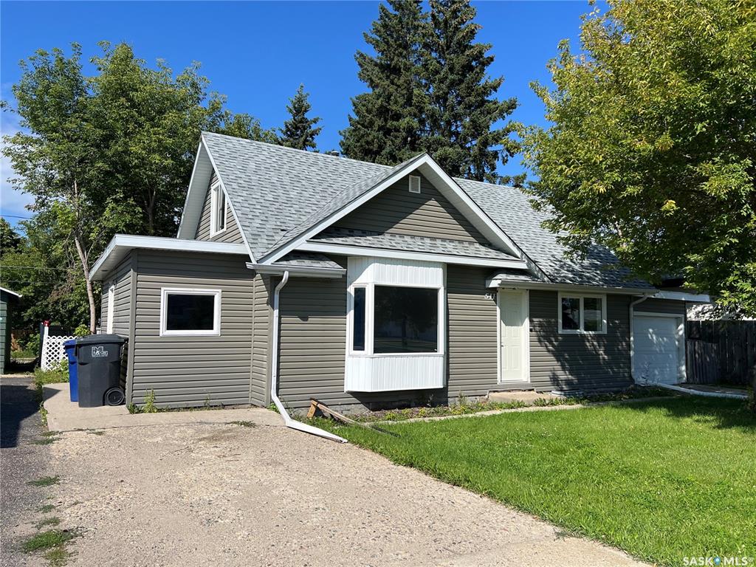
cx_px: 378
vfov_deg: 53.1
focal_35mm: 26
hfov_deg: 67.3
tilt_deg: +3.6
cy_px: 284
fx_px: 568
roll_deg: -0.6
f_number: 1.5
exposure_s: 1/5587
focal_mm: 5.7
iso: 50
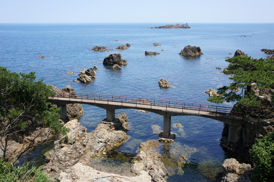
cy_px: 91
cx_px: 137
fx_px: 251
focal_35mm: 33
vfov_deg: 39.9
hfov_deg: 57.3
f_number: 9
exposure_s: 1/100
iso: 200
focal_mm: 22
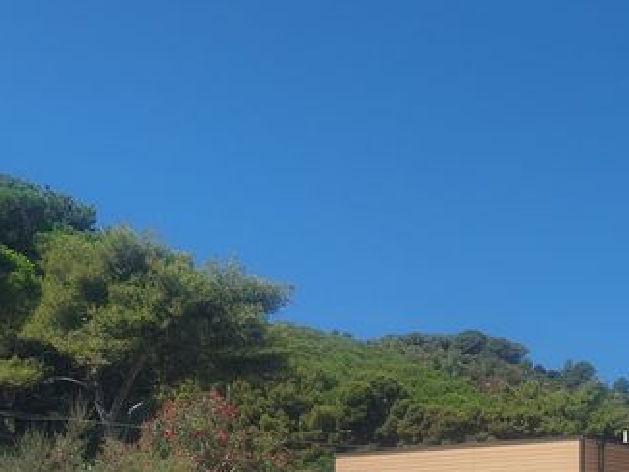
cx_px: 741
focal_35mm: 69
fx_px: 1255
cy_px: 525
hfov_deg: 25.5
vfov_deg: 20.3
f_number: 1.8
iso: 25
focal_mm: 5.23
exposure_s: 1/1377
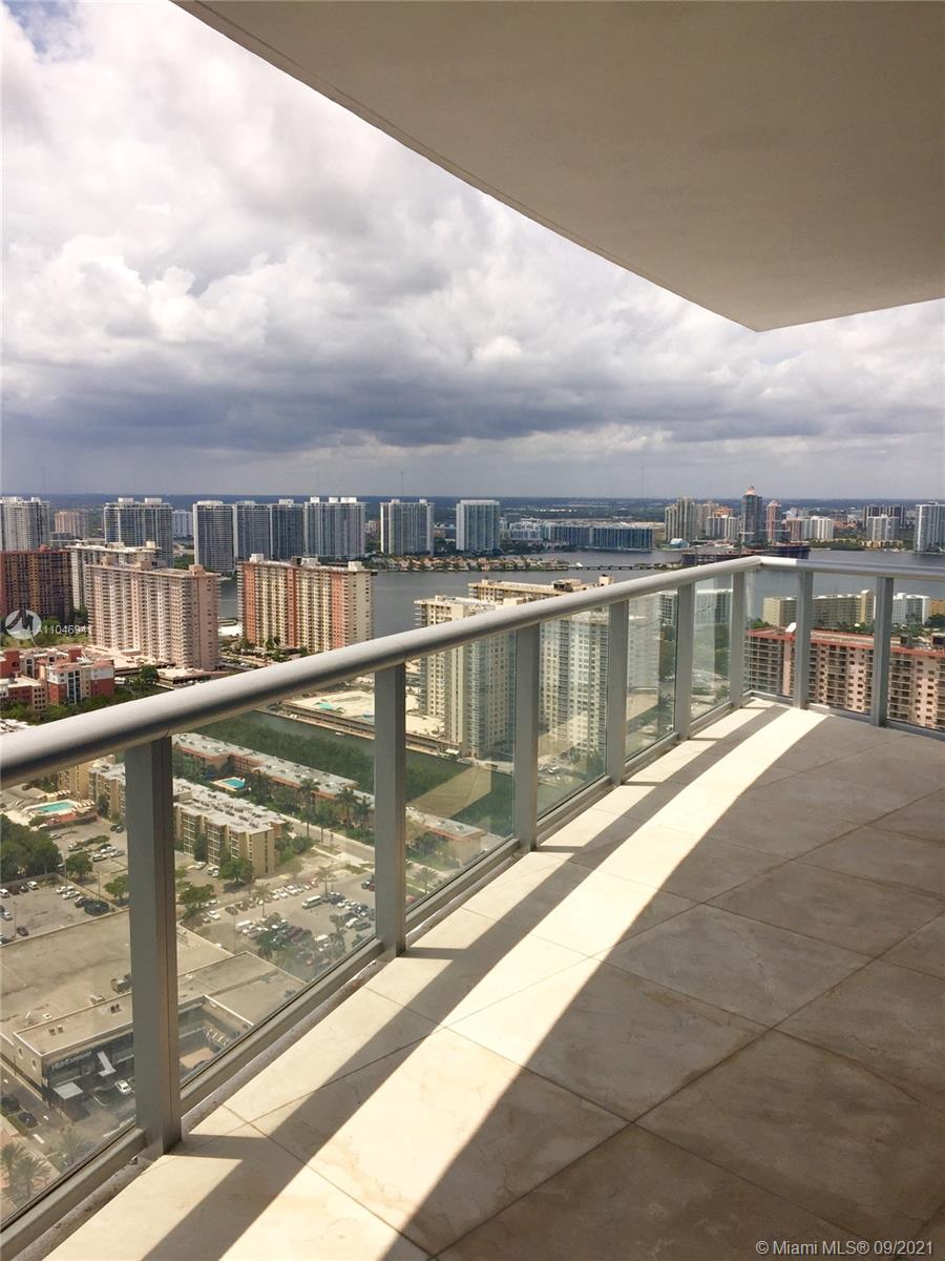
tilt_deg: -6.1
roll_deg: +0.0
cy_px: 630
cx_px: 472
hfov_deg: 48.2
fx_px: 1056
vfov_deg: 61.7
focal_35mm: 29
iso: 32
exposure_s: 1/4950
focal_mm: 4.15
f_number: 2.2
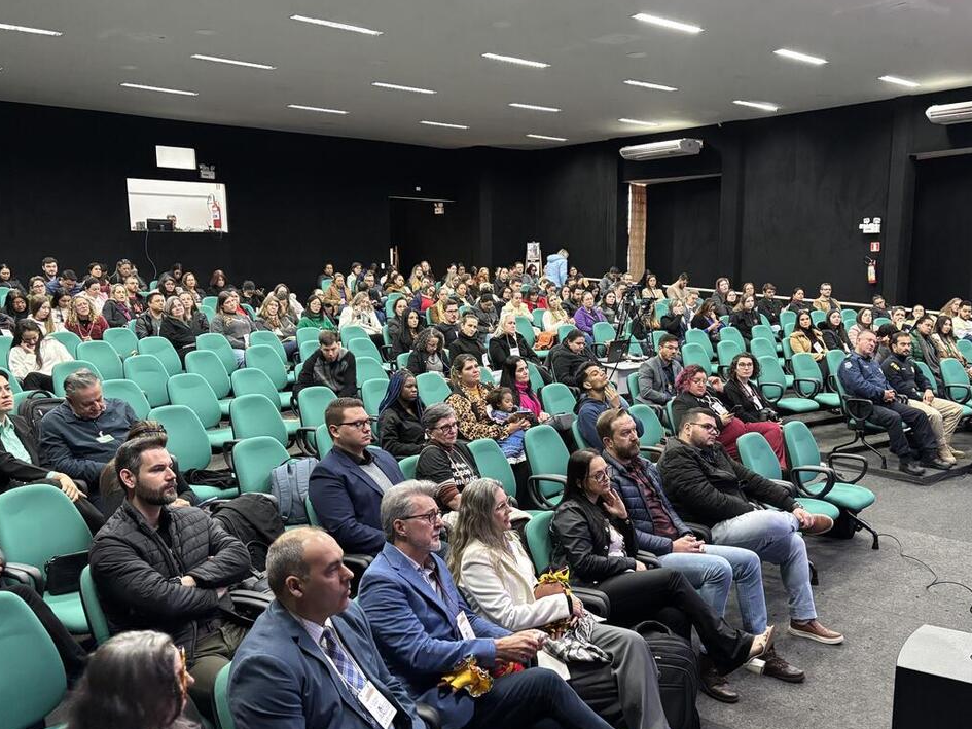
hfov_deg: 55.3
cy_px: 416
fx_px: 927
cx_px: 528
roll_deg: +0.2
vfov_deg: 42.8
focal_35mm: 33
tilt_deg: -9.1
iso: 640
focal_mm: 5.96
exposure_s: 1/40
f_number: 1.6
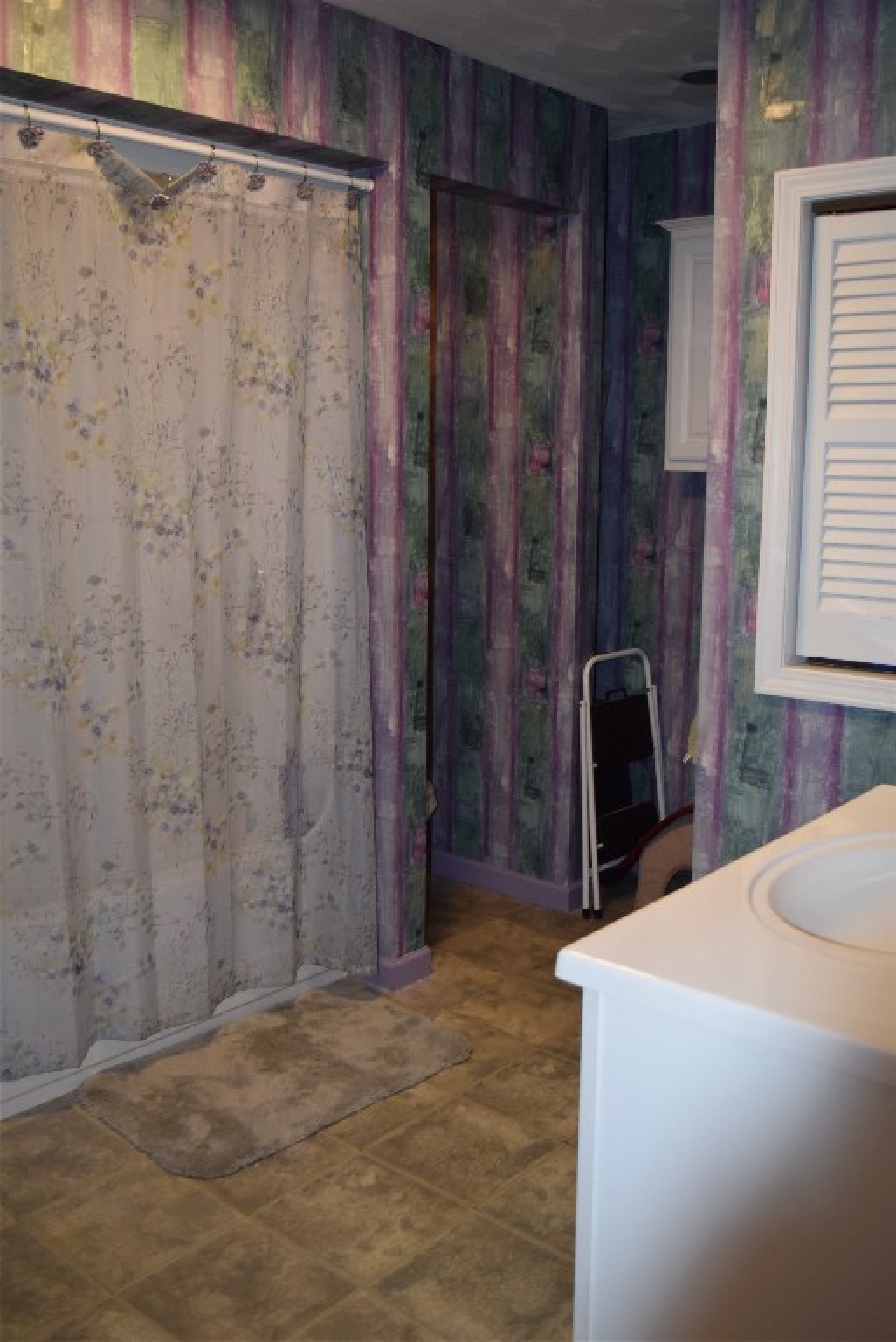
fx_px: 1230
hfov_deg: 40.0
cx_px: 448
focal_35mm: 33
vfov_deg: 57.2
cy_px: 671
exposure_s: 1/80
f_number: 4.5
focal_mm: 22
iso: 800
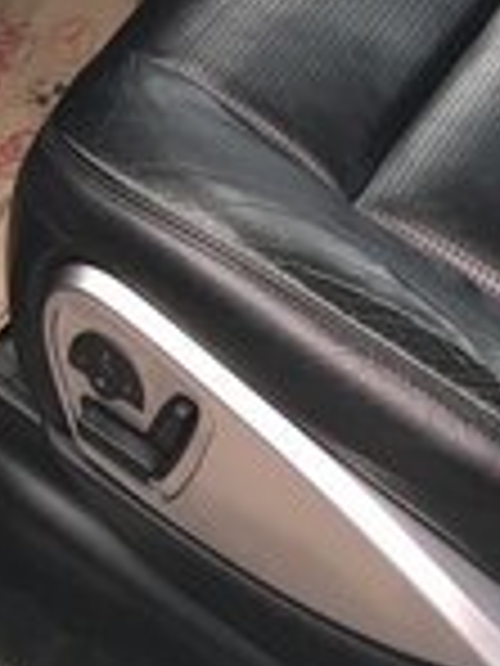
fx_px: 1868
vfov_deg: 17.5
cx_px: 189
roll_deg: -3.5
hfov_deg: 15.2
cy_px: -423
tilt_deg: -28.2
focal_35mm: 97
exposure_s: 1/33
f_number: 2.2
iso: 25
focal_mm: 4.15
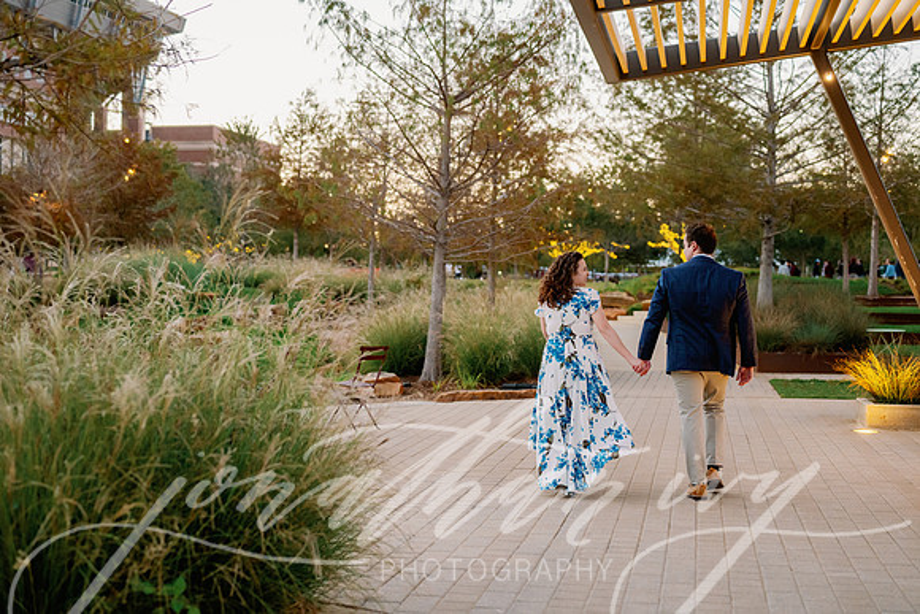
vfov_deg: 27.0
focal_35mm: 50
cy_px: 307
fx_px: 1278
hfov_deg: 39.6
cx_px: 460
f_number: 2.8
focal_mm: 50
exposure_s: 1/400
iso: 1250
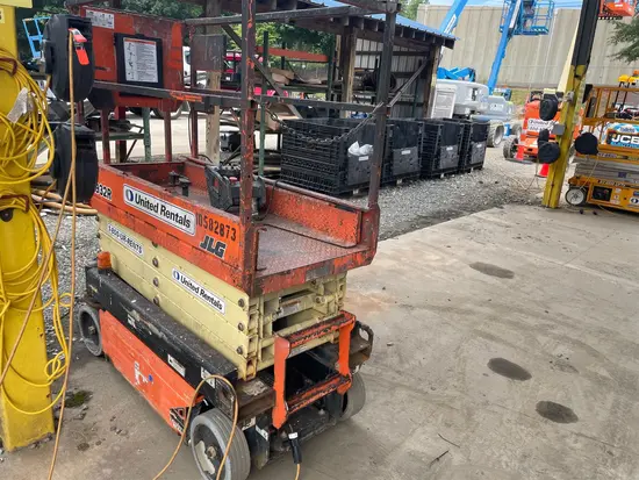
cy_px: 240
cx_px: 320
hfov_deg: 67.3
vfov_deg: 53.1
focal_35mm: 26
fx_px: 480
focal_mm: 4.2
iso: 32
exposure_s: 1/801
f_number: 1.6
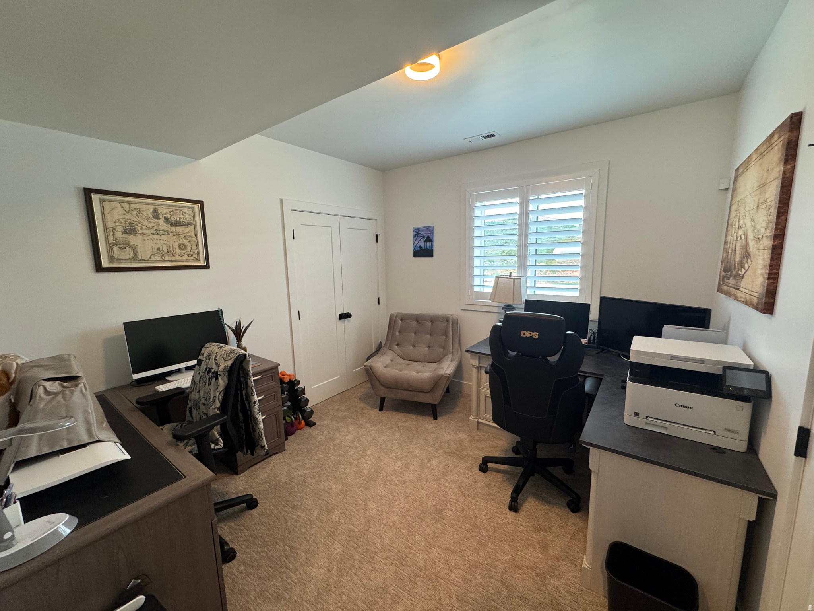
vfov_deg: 85.7
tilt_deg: -8.4
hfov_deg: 102.1
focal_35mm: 14
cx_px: 407
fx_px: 329
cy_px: 306
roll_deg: +0.7
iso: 250
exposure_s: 1/120
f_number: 2.2
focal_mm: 2.22
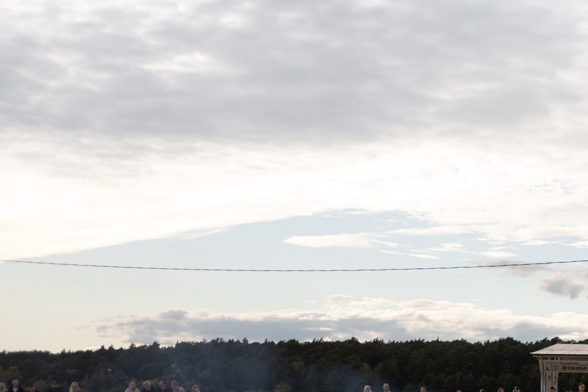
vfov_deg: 15.3
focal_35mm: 87
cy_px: 427
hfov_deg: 21.7
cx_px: 702
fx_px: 1421
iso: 100
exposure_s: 1/3200
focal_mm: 35
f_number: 2.2
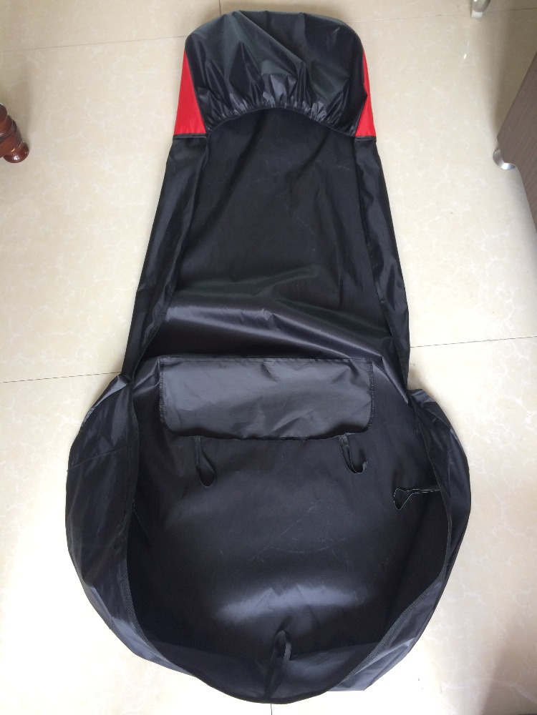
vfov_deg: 61.7
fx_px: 600
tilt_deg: -71.4
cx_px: 268
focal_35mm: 29
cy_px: 358
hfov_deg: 48.2
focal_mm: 4.15
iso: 50
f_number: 2.2
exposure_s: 1/33
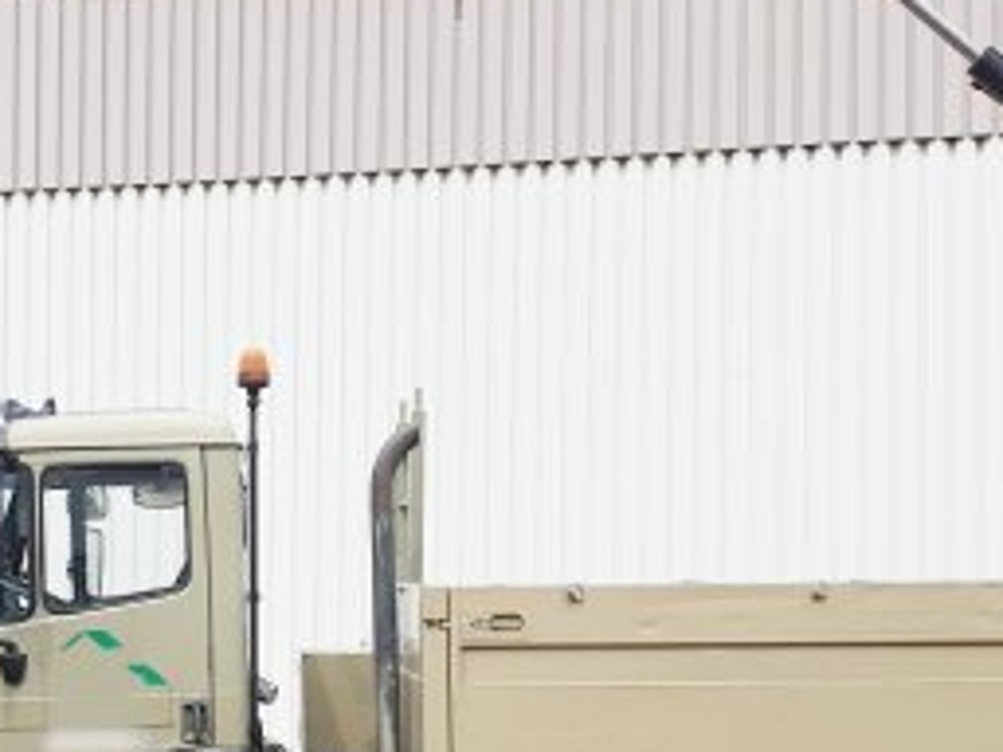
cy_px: 576
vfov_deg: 22.4
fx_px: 1883
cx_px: 255
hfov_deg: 29.4
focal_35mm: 65
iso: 50
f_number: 2.4
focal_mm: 4.3
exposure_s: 1/1042
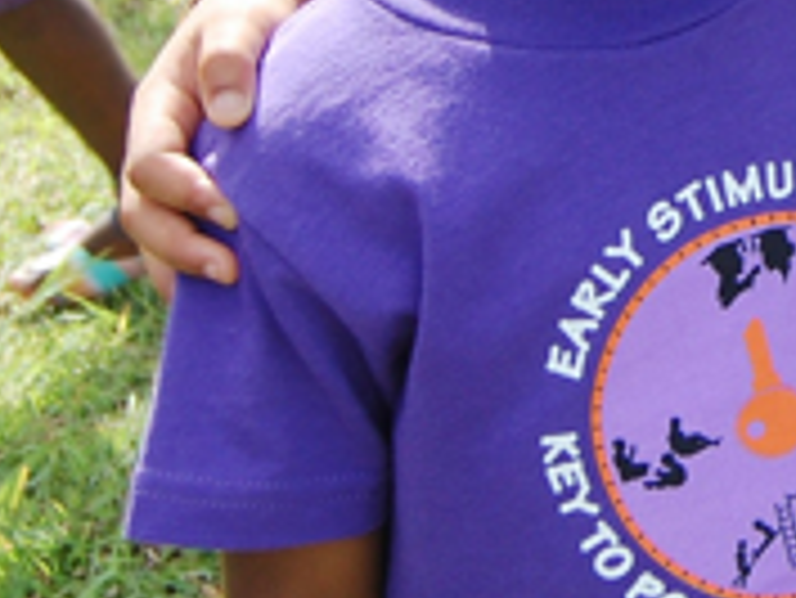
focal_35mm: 146
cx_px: 1079
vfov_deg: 9.9
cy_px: -310
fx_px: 3360
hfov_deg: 13.0
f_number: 7.1
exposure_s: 1/200
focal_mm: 28
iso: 200
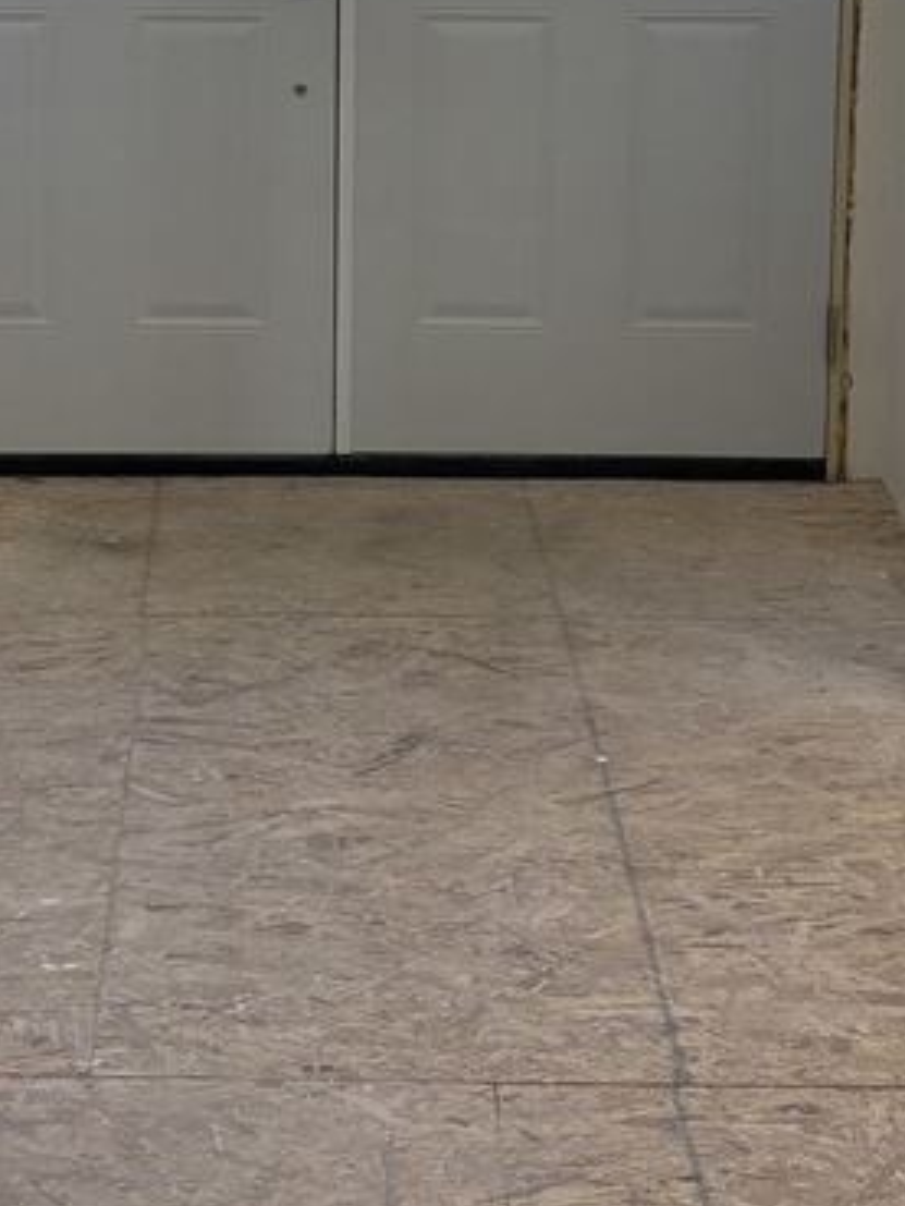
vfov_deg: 24.4
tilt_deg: -7.8
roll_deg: +0.1
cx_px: 297
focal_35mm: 76
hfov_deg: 19.3
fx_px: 2648
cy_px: -10
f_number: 1.6
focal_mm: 5.96
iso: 160
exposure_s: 1/120
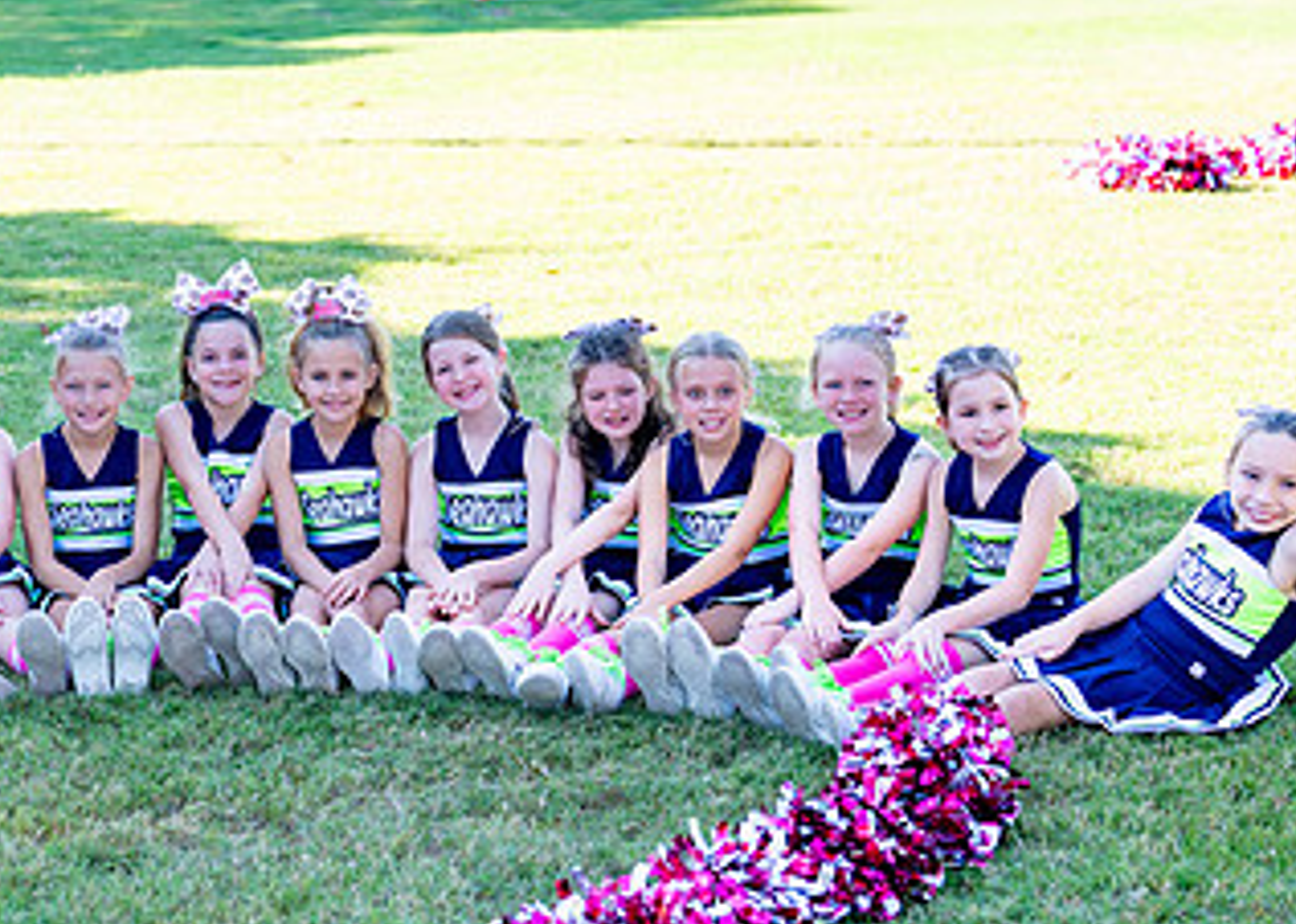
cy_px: 392
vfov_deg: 13.5
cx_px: 143
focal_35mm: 106
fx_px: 3899
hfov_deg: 18.6
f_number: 2.2
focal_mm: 50
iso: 250
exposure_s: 1/1000
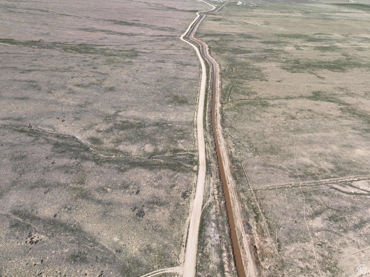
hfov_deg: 71.6
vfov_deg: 56.8
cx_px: 185
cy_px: 138
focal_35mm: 24
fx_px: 256
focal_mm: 12.29
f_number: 2.8
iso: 100
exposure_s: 1/1600
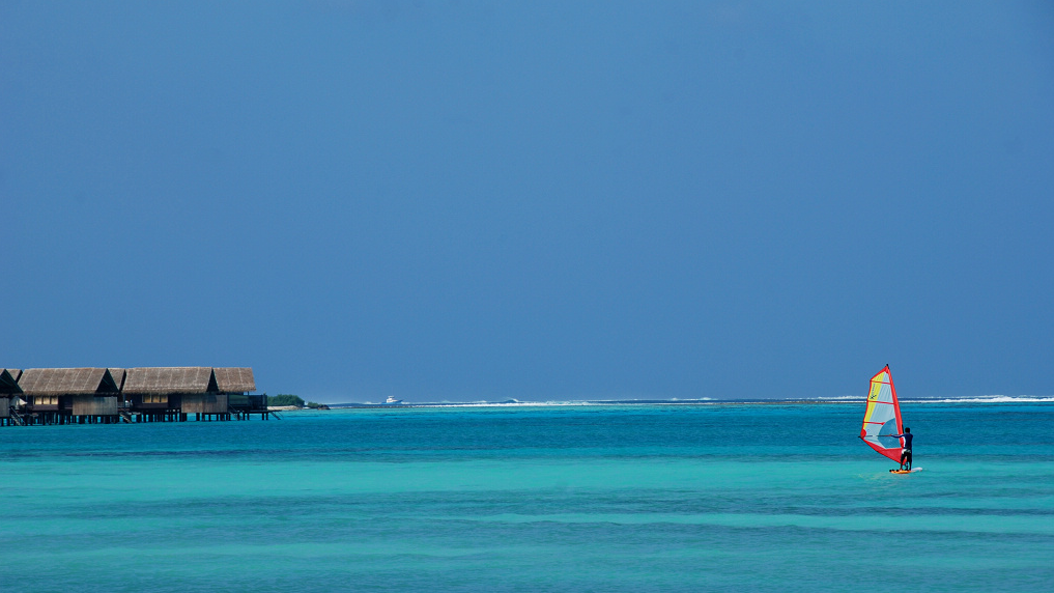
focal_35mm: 190
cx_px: 524
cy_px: 277
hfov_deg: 11.3
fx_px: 5310
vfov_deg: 6.4
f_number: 11
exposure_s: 1/250
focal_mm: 120
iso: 100
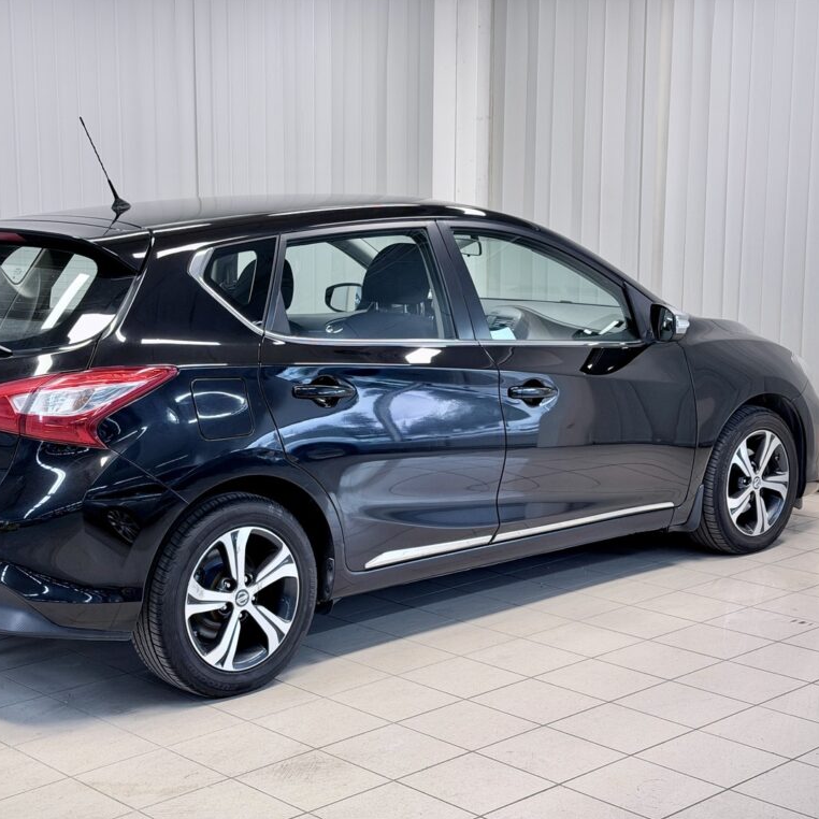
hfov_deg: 29.9
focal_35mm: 57
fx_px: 1526
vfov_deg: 30.0
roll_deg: +0.6
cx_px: 317
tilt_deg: -8.6
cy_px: 407
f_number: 1.78
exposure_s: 1/50
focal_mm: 6.76
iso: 64
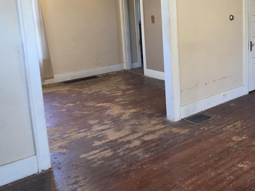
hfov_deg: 48.9
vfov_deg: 39.9
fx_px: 258
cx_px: 212
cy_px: 55
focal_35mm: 35
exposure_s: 1/60
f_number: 2.2
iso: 400
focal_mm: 2.2
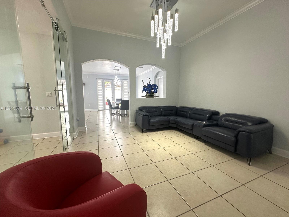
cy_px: 108
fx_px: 117
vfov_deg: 85.7
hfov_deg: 102.1
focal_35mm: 14
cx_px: 144
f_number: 2.2
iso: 160
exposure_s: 1/120
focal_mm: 2.22
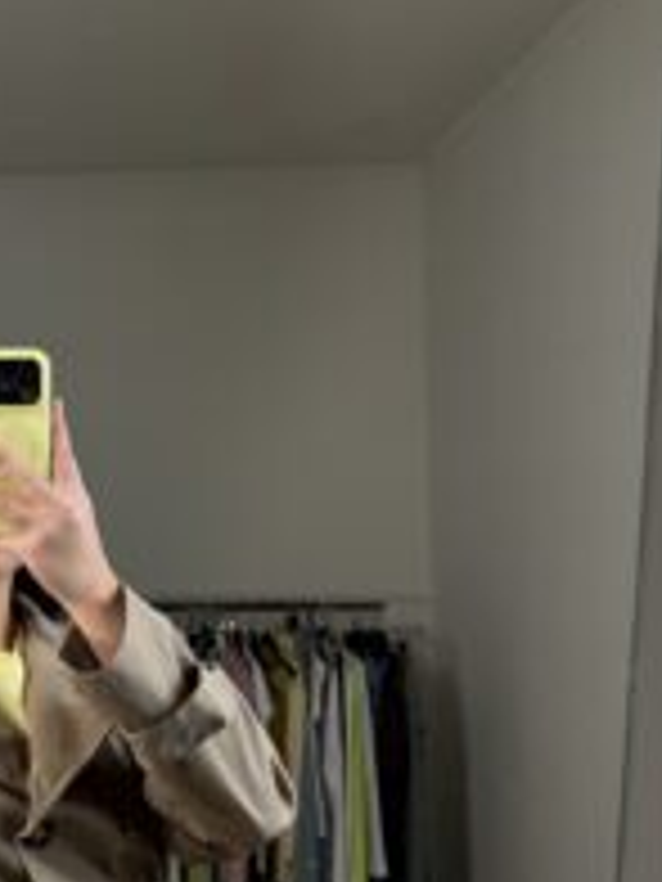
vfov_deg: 38.8
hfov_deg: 27.9
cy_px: 513
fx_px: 1249
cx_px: 0
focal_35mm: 49
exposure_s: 1/100
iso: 64
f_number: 1.78
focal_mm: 6.76
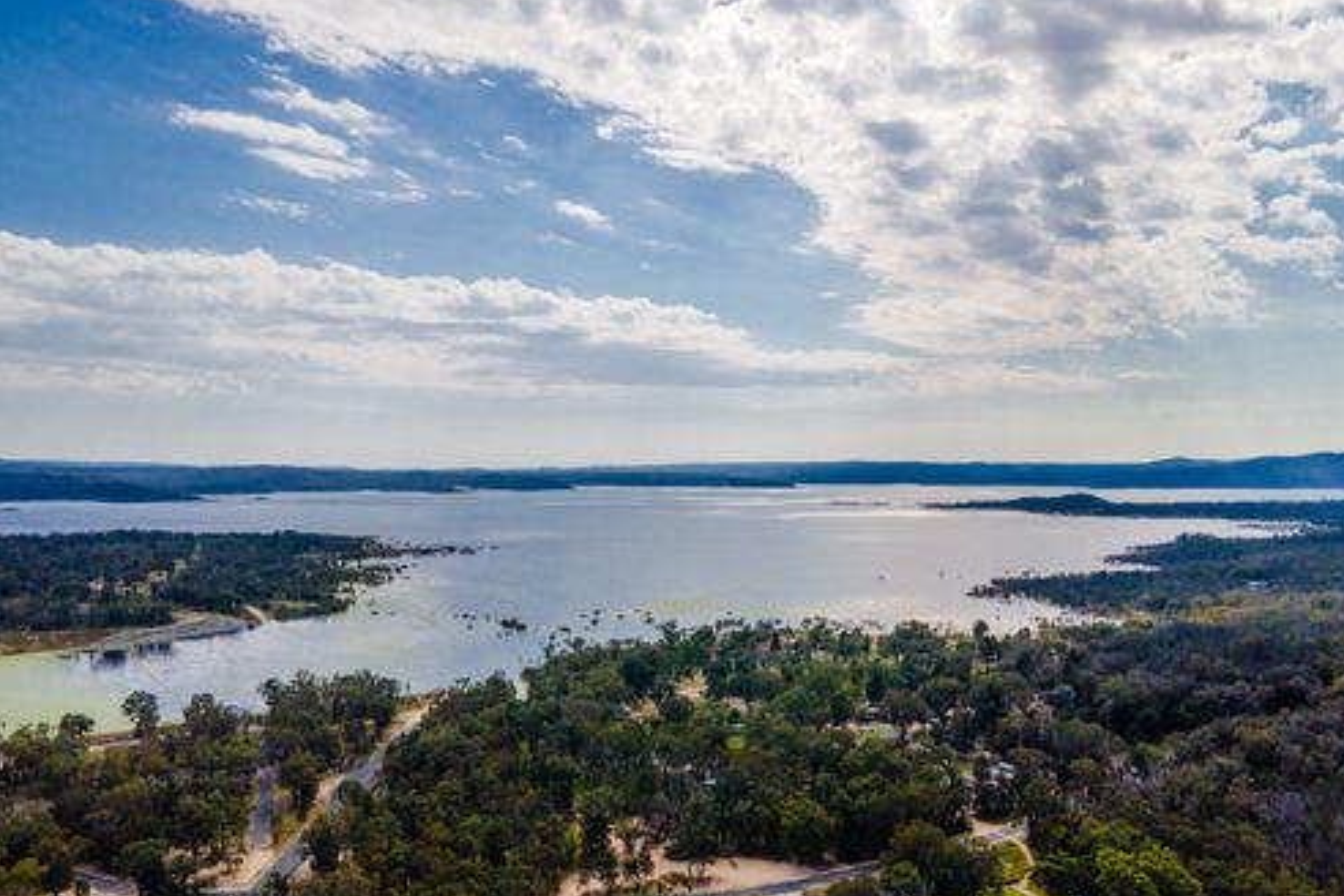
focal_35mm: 26
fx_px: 971
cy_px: 470
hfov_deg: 69.4
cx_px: 697
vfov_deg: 49.5
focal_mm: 4.5
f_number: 2.8
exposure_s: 1/2000
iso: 100
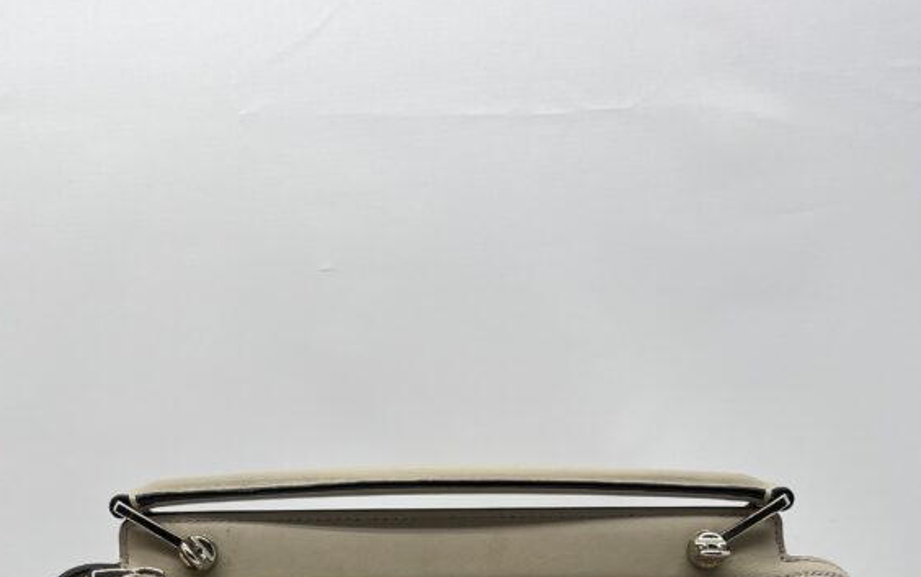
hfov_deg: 40.3
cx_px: 447
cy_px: 803
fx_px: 1256
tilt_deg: -10.9
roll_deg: +0.8
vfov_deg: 22.4
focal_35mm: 50
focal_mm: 5.7
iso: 32
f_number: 1.5
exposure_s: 1/143
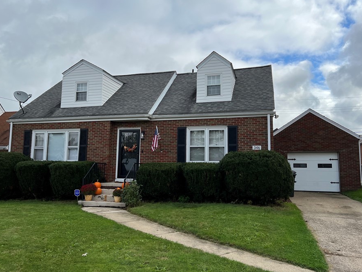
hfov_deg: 59.9
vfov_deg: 46.8
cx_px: 172
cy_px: 134
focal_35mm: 30
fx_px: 314
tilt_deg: +6.9
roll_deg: -1.5
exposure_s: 1/5587
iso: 50
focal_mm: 5.7
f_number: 1.5
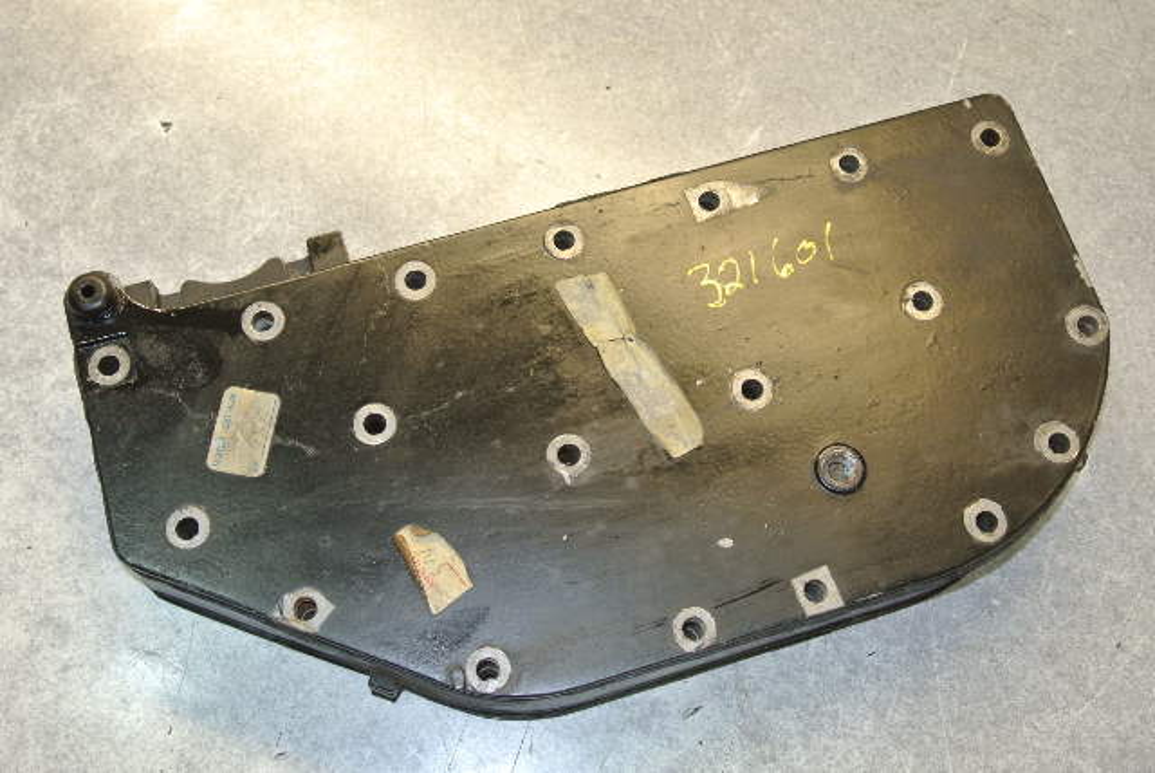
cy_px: 386
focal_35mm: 45
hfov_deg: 43.6
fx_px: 1445
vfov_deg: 29.9
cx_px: 578
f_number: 4.5
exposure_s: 1/60
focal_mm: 16.9
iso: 500
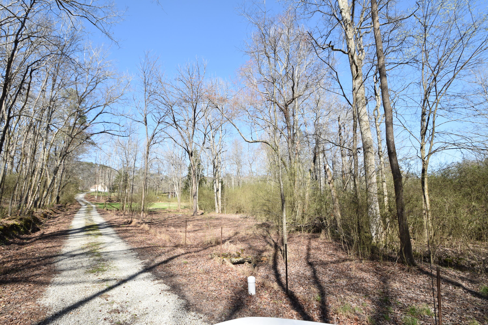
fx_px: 224
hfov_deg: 95.0
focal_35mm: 16
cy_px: 162
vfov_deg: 72.1
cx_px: 244
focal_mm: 11
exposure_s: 1/250
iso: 200
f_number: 8
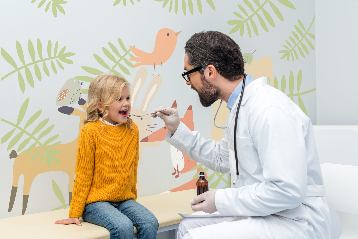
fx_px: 497
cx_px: 179
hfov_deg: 39.6
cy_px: 120
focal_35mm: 50
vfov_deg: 27.0
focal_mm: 50
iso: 100
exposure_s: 1/160
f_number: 6.3
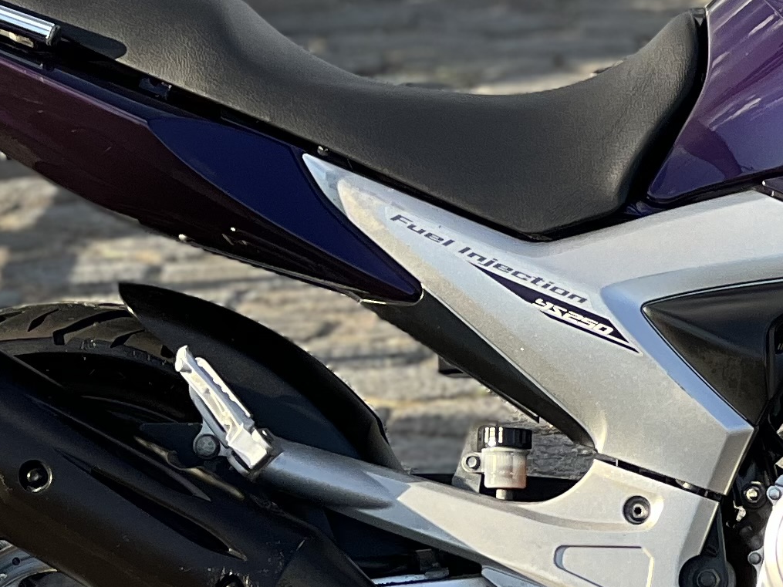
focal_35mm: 306
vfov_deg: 4.9
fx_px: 6921
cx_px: 827
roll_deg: +1.5
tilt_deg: -9.2
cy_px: 450
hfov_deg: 6.5
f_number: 2.8
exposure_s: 1/121
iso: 25
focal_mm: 9
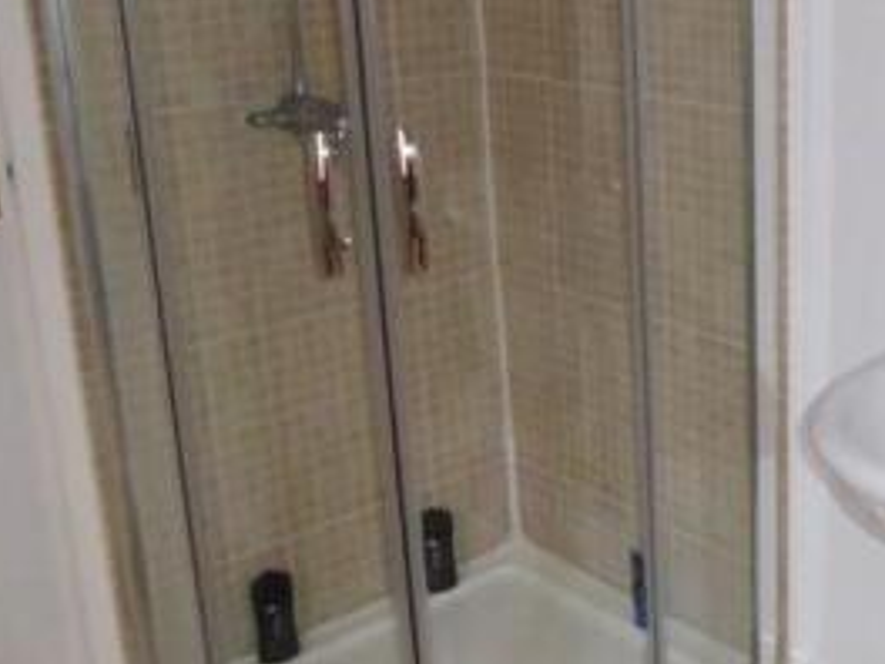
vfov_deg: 27.4
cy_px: 246
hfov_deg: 33.6
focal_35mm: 53
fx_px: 1355
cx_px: 846
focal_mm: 4.3
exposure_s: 1/60
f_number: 8
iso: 800
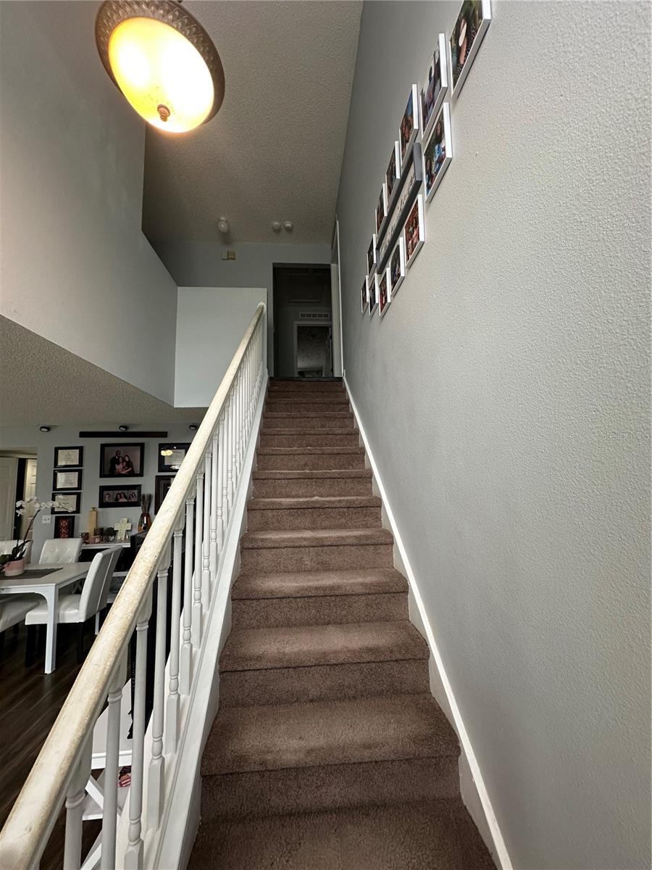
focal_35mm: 14
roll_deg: +0.0
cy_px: 435
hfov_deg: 85.7
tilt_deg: +7.7
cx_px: 326
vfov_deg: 102.1
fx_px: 352
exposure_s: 1/120
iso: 160
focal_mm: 2.22
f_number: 2.2
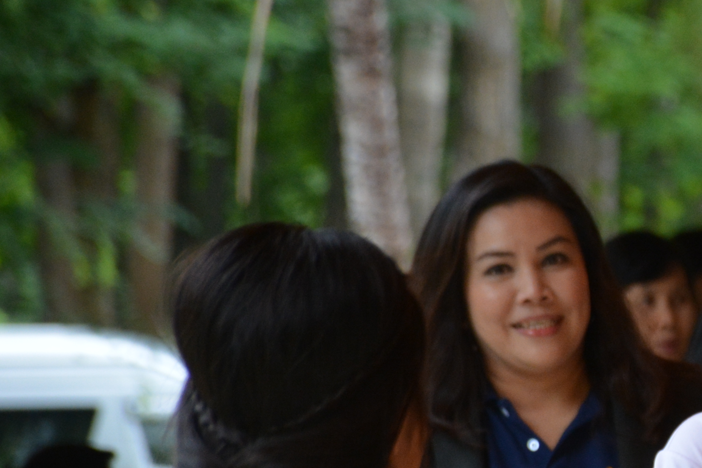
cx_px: 996
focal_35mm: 615
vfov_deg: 2.2
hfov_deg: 3.3
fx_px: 11992
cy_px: 496
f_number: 5.6
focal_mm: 140
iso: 800
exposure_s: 1/250
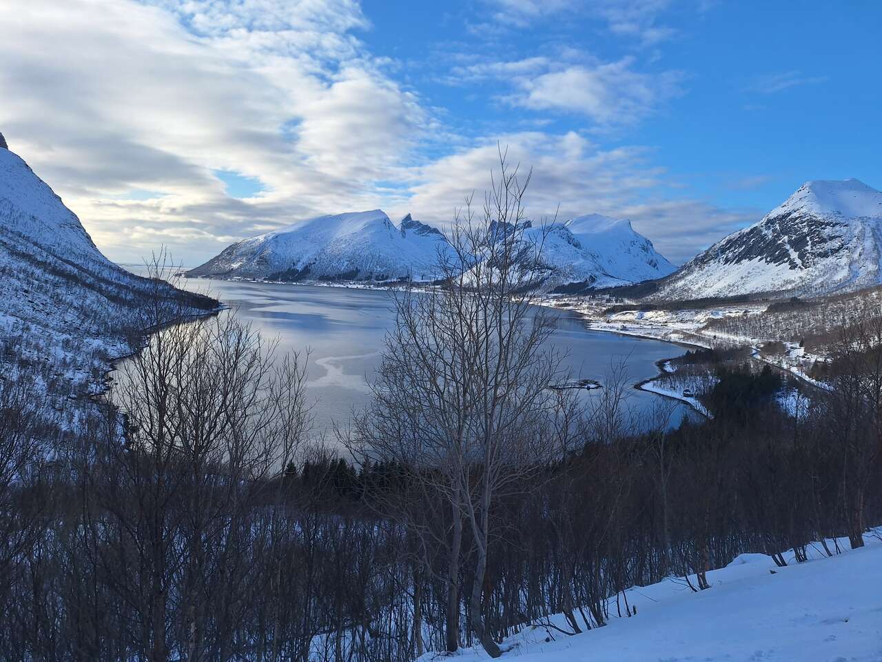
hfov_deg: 73.9
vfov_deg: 58.9
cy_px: 331
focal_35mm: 23
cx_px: 441
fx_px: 586
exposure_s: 1/3058
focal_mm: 5.54
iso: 40
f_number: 1.8
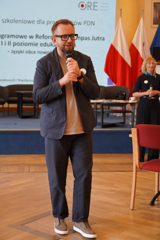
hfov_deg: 23.0
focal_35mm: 59
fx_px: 393
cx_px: 80
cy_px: 120
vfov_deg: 33.9
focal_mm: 59
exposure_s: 1/160
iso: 1250
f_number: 4
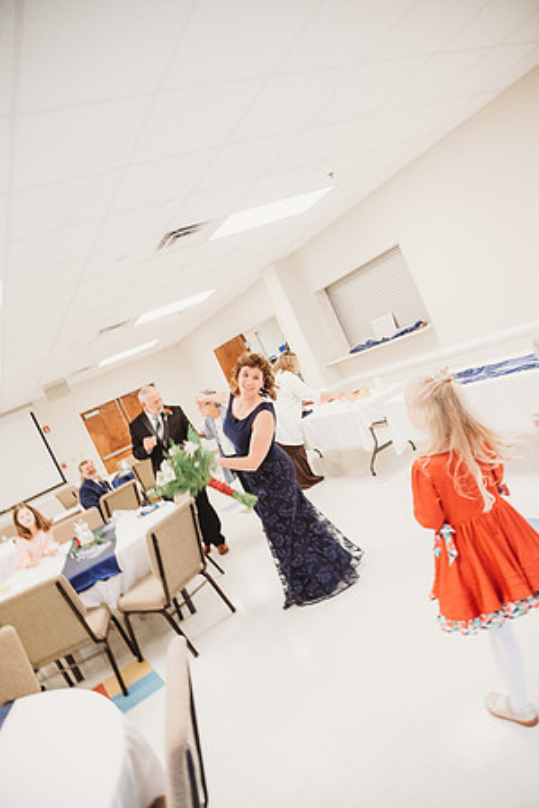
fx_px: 539
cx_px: 270
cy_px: 404
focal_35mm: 24
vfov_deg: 73.7
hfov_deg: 53.1
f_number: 4
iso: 2500
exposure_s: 1/200
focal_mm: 24
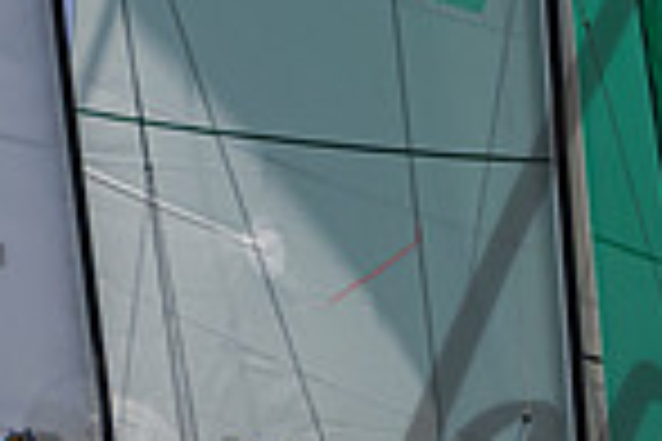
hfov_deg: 0.9
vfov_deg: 0.6
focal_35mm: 2353
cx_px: 1283
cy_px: 594
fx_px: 43266
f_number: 6.3
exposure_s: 1/4000
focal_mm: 340
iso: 400
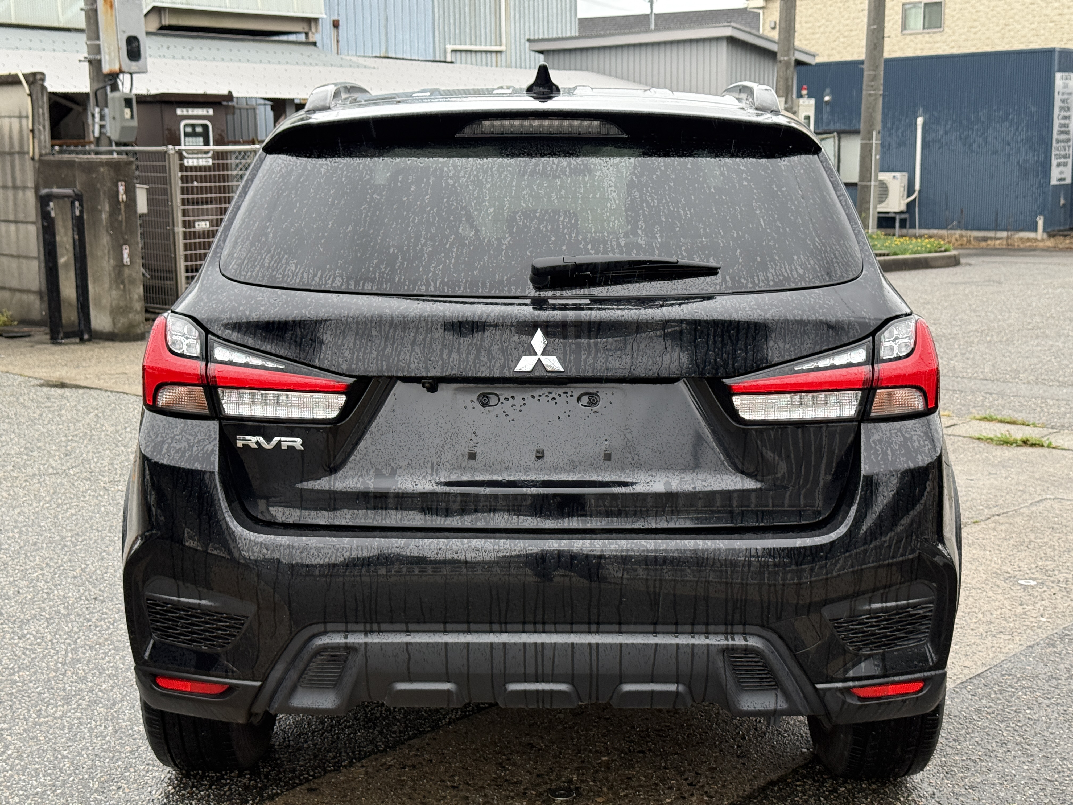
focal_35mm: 48
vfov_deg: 30.3
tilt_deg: -9.4
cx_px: 536
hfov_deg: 39.7
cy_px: 402
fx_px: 1488
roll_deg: +0.8
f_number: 1.78
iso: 100
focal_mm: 6.76
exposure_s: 1/104
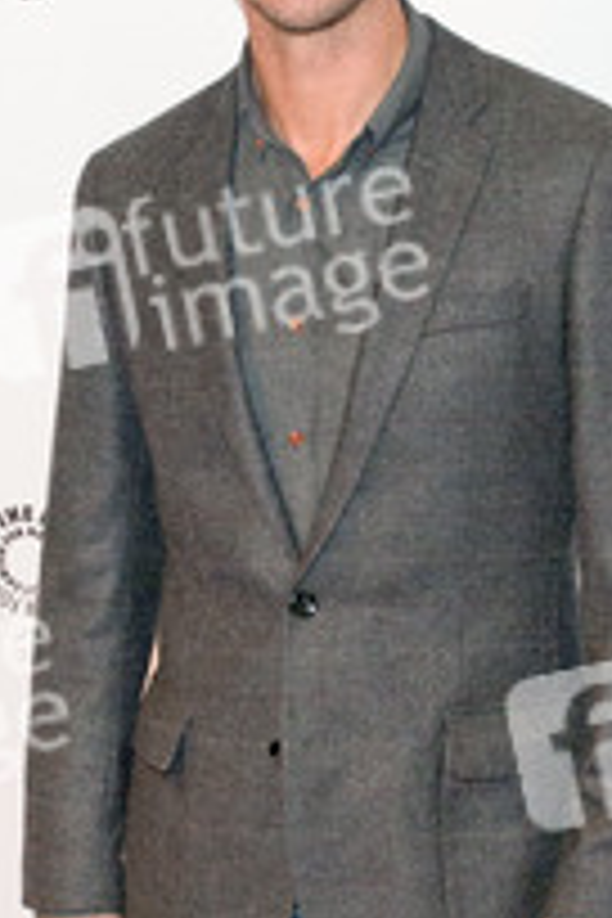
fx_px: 1453
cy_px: 500
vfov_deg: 35.0
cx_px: 331
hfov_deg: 23.8
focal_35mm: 57
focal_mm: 29
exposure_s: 1/400
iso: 640
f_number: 4.5
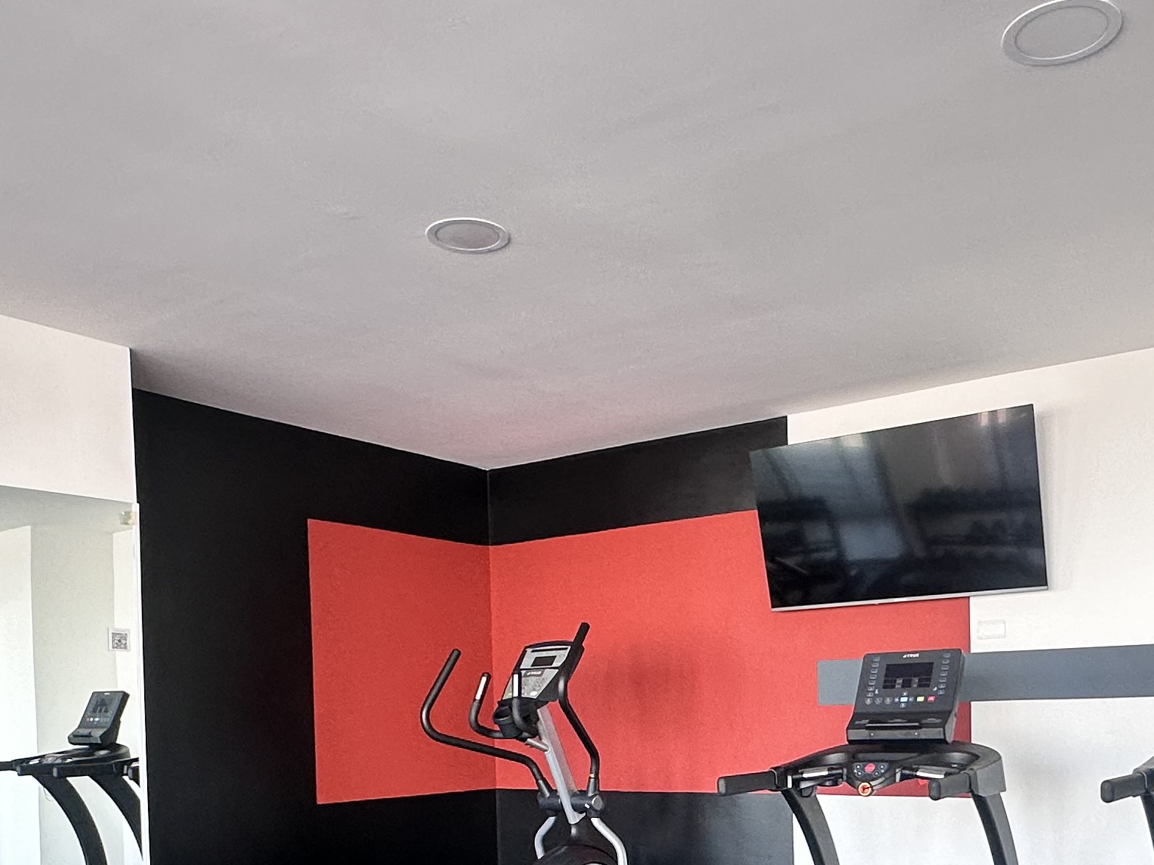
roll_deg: +1.1
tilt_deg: -1.6
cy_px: 758
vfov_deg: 37.4
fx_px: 1200
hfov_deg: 51.2
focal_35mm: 36
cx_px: 656
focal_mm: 2.22
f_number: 2.2
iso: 100
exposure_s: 1/99
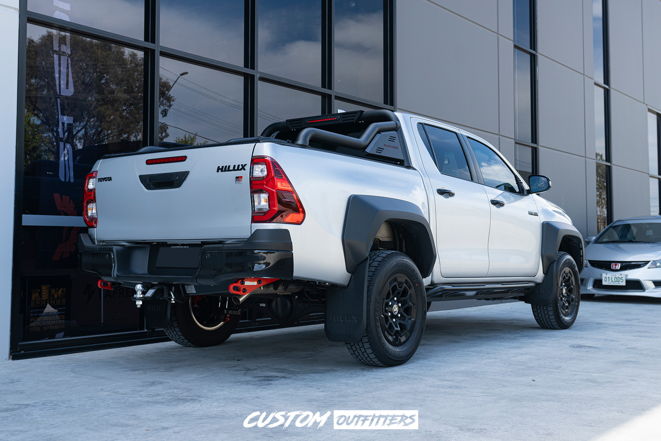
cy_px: 220
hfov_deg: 60.3
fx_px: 569
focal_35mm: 31
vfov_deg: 42.3
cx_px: 330
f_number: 4.5
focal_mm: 31
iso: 100
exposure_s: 1/80
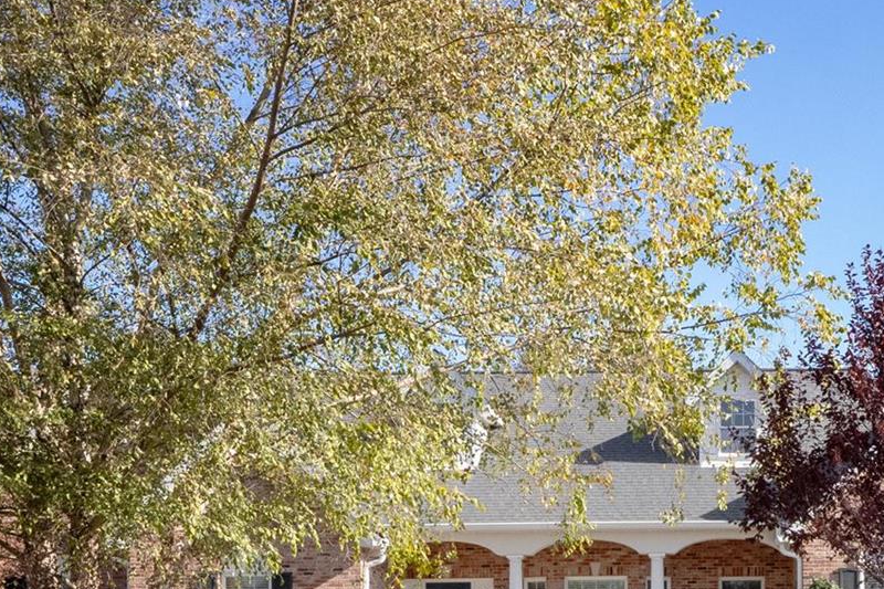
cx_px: 692
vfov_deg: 25.0
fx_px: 1277
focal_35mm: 52
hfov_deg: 37.0
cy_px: 564
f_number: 10
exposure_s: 1/320
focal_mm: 13
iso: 640
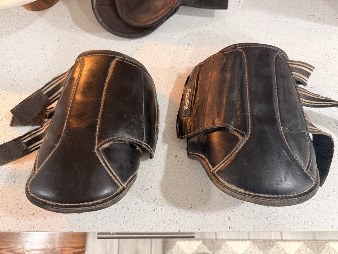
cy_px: 127
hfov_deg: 71.6
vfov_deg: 56.8
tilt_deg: -67.7
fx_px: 234
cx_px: 169
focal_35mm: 24
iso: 250
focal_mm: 6.76
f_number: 1.78
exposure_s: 1/60
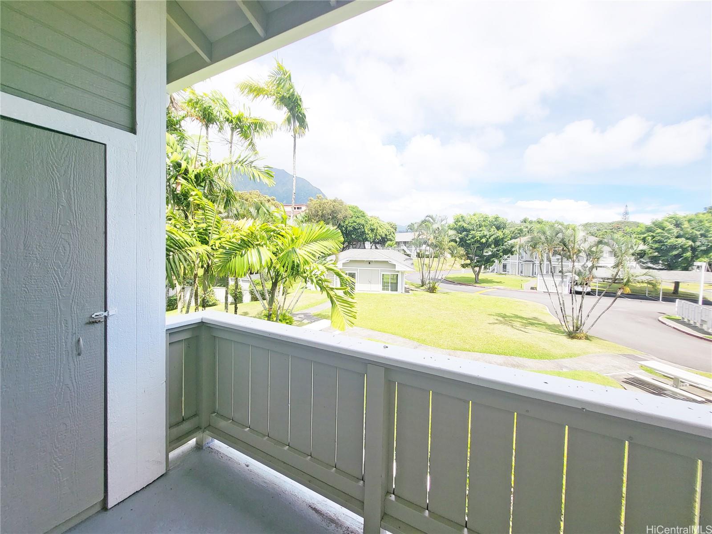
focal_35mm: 13
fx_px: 267
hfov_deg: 106.2
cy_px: 267
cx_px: 356
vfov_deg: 89.9
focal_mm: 1.74
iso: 32
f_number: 2.2
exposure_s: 1/878
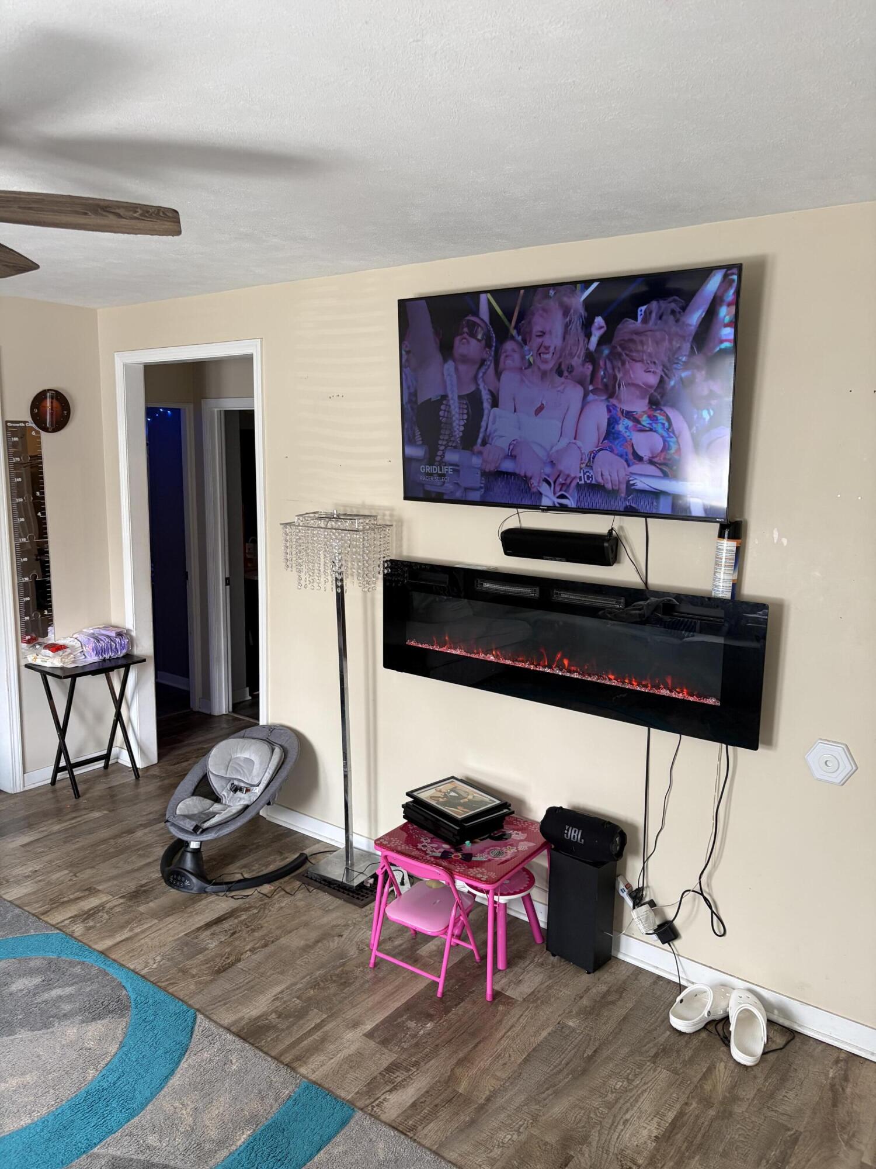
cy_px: 584
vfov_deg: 67.3
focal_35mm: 26
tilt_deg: -9.4
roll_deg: -1.0
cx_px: 438
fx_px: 877
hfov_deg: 53.1
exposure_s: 1/85
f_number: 1.6
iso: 125
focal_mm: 5.96
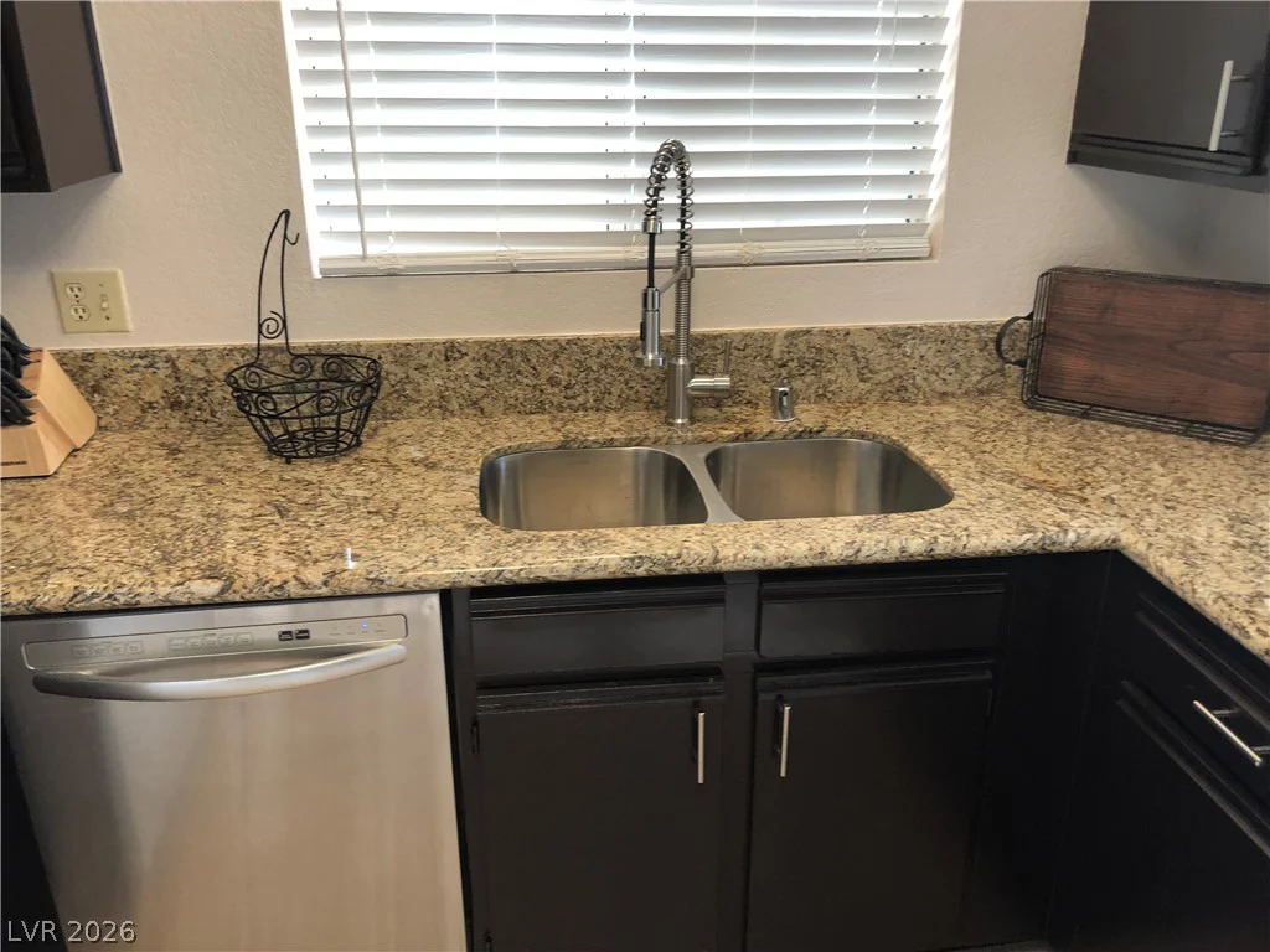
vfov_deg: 49.7
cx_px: 635
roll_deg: +0.6
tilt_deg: -22.3
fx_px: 1027
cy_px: 476
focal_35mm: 28
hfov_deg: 63.4
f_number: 1.8
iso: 40
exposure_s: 1/20
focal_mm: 3.99
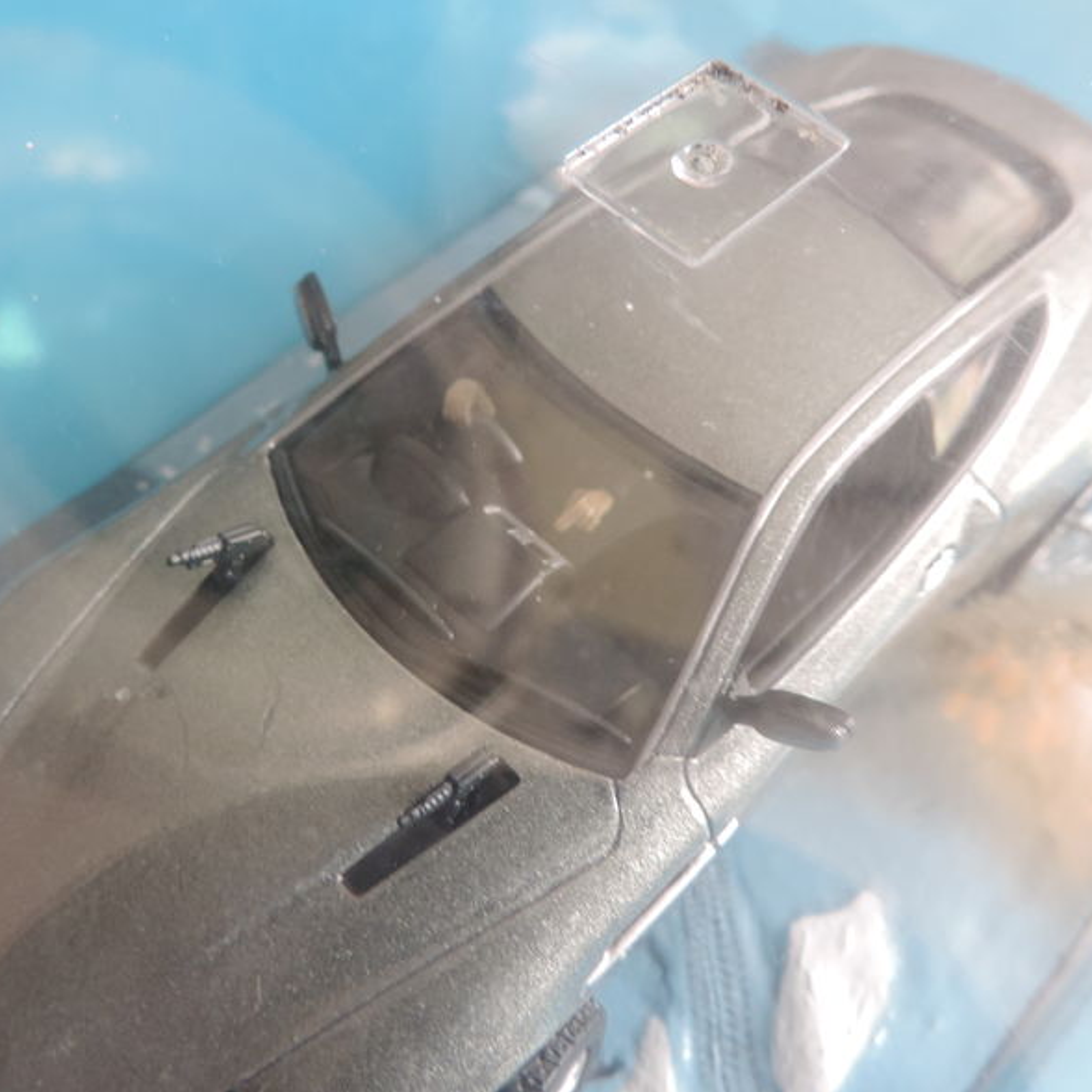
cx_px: 523
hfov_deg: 46.0
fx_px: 1285
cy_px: 469
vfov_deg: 45.9
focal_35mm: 36
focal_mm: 4.3
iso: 320
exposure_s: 1/30
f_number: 3
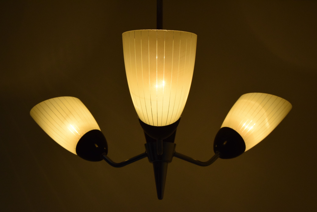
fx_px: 502
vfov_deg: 23.8
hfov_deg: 35.0
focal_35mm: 57
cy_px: 106
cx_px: 158
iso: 1600
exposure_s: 1/640
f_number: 13
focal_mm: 38
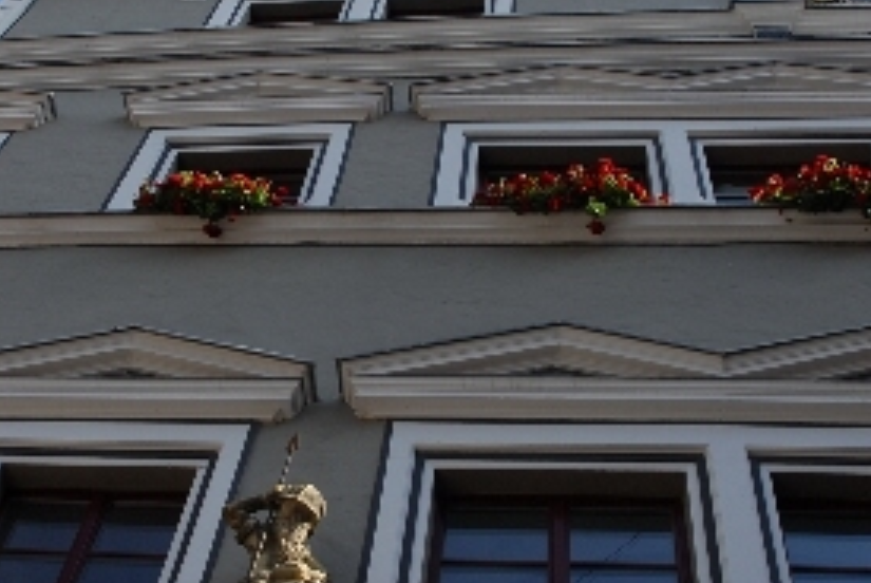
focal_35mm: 57
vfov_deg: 23.8
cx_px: 347
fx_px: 1381
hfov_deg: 34.9
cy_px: 315
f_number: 6.3
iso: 100
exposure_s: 1/160
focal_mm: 18
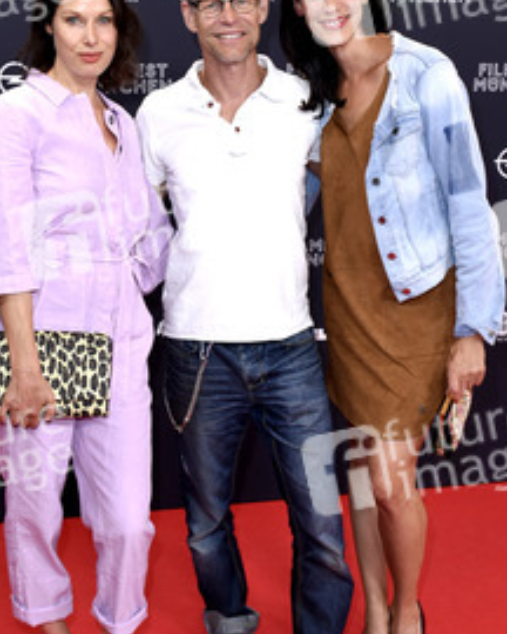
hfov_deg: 30.2
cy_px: 343
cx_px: 209
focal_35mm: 50
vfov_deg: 37.3
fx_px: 938
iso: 500
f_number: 6.3
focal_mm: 24
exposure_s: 1/100
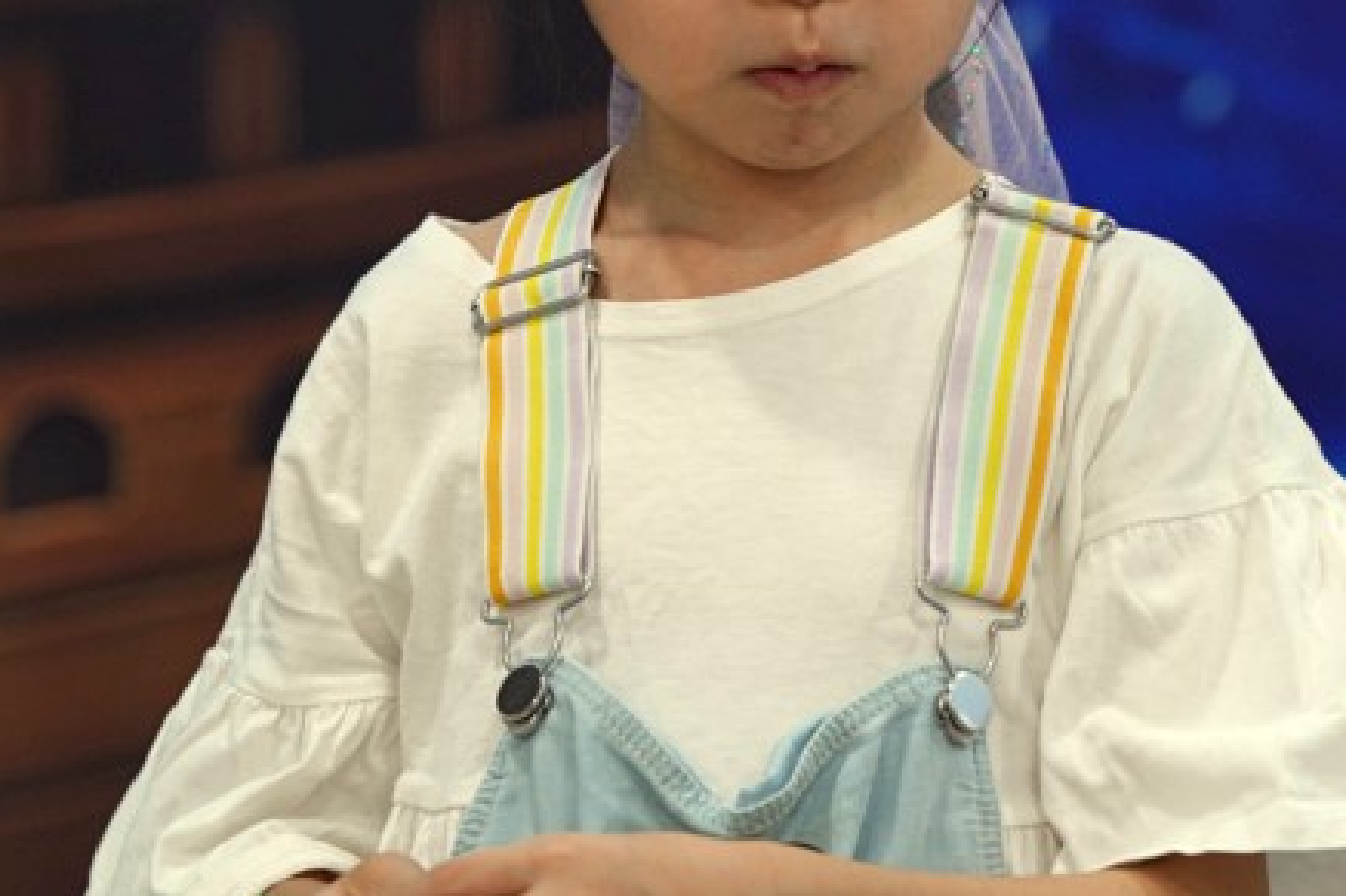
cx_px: 835
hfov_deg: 7.5
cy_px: -15
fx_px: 10240
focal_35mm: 274
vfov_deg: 5.0
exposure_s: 1/160
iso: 800
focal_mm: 133
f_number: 4
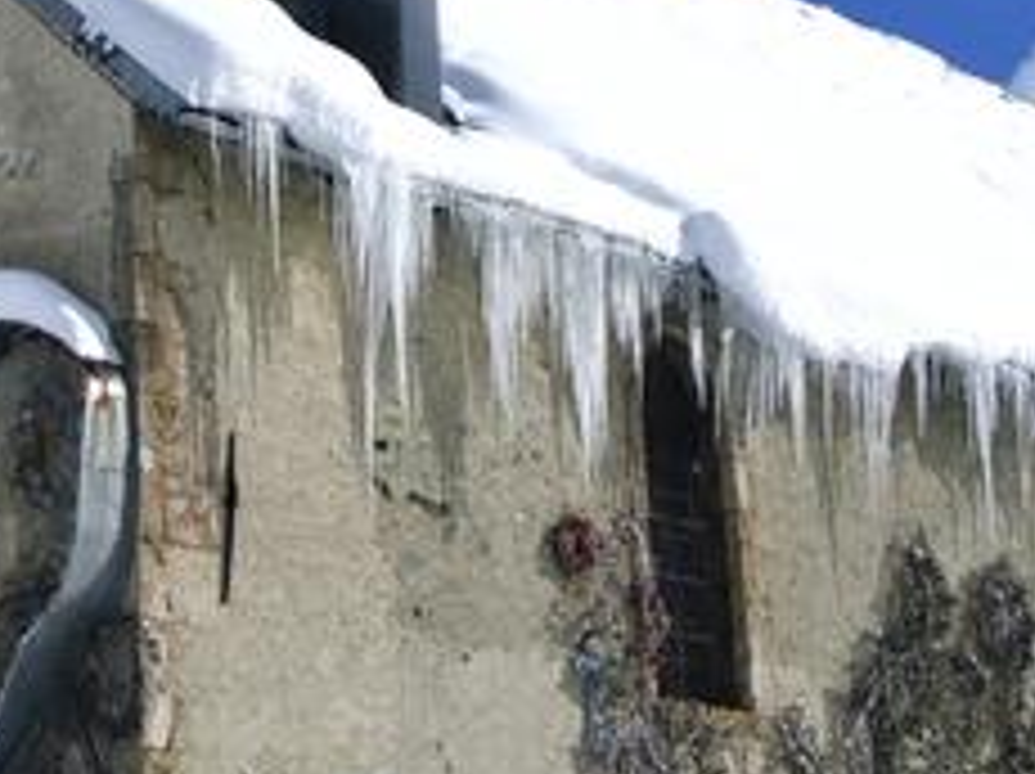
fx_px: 4546
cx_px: 272
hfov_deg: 13.0
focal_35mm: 152
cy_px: -14
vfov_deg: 9.7
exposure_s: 1/2000
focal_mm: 26.88
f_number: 11
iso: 400
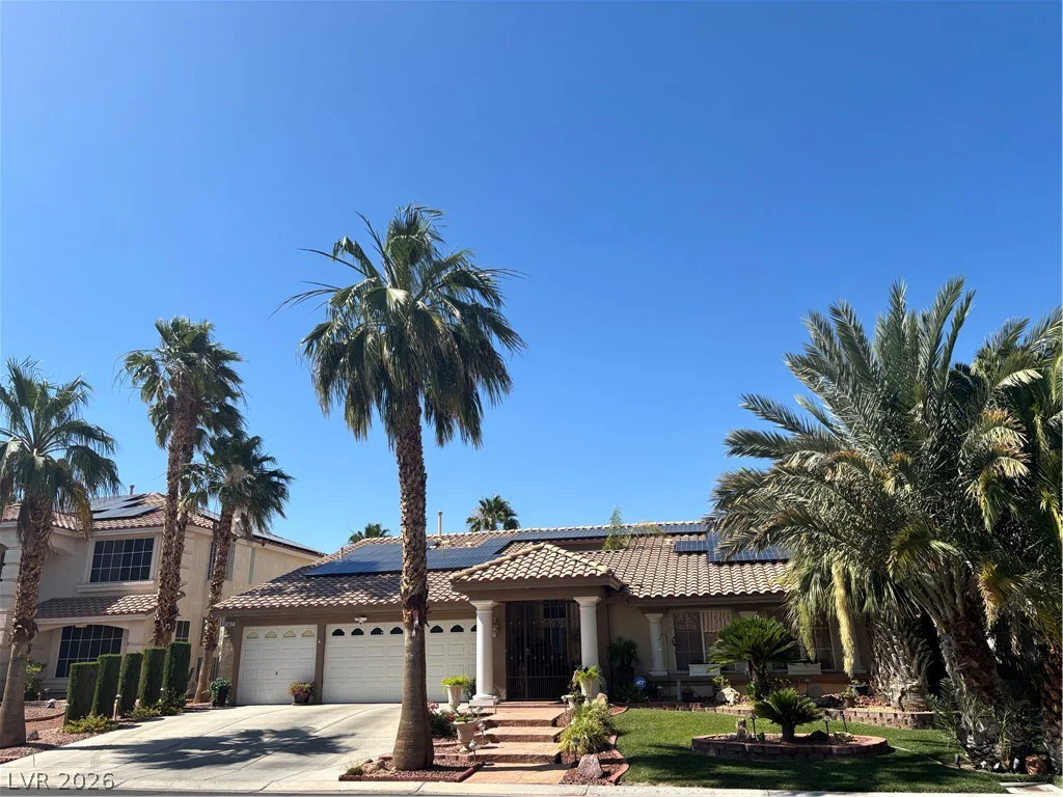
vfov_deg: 53.1
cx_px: 532
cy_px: 398
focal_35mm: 26
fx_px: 798
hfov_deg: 67.3
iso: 50
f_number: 1.6
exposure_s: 1/3021
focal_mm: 5.96
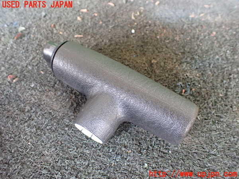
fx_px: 207
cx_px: 120
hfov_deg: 60.0
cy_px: 90
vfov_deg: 46.8
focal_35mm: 30
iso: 800
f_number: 2.3
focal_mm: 5.4
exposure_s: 1/60
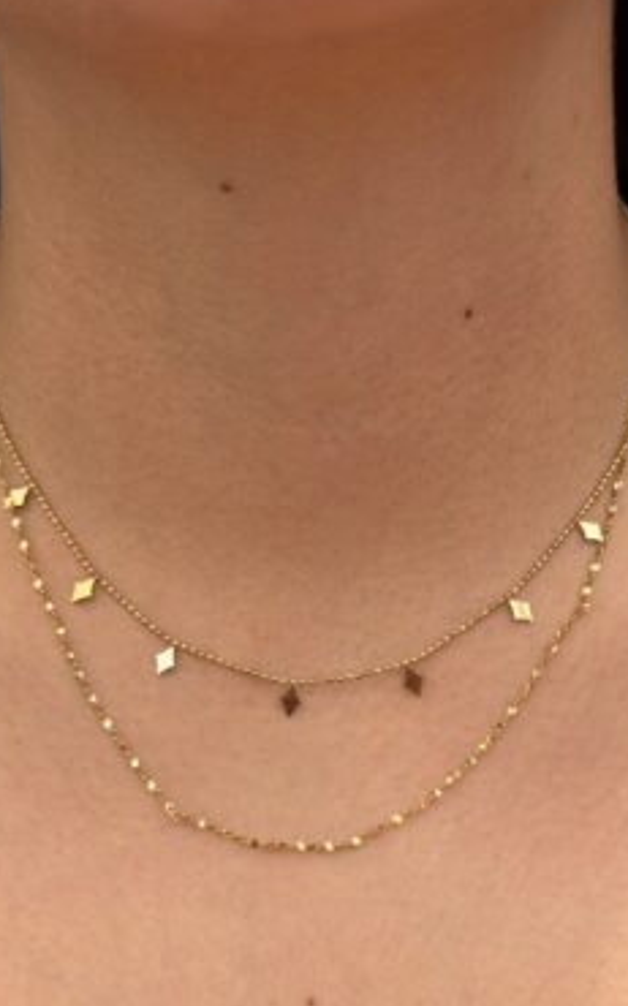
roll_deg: +0.8
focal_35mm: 55
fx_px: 1507
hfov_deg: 23.5
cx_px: 329
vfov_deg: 36.9
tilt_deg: -8.7
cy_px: 527
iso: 64
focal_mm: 6.76
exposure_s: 1/1484
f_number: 1.78
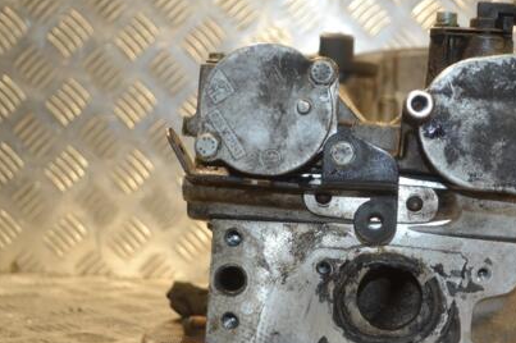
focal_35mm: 76
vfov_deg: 17.9
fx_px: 1088
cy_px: 180
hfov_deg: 26.4
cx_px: 375
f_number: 5
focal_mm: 34
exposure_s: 1/60
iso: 450
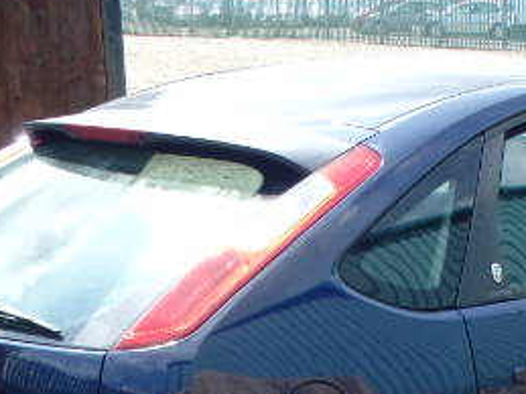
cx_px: 445
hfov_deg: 22.9
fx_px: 1276
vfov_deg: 17.1
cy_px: 408
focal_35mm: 84
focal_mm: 6.1
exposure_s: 1/250
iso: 125
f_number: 4.4
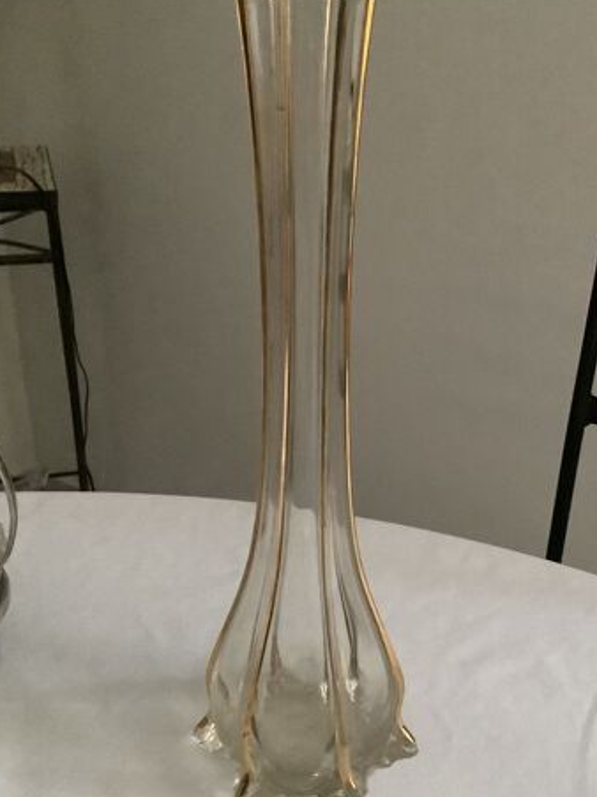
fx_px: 1012
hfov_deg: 32.6
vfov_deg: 42.8
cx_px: 403
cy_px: 459
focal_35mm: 44
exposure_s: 1/20
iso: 640
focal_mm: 3.3
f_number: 2.4
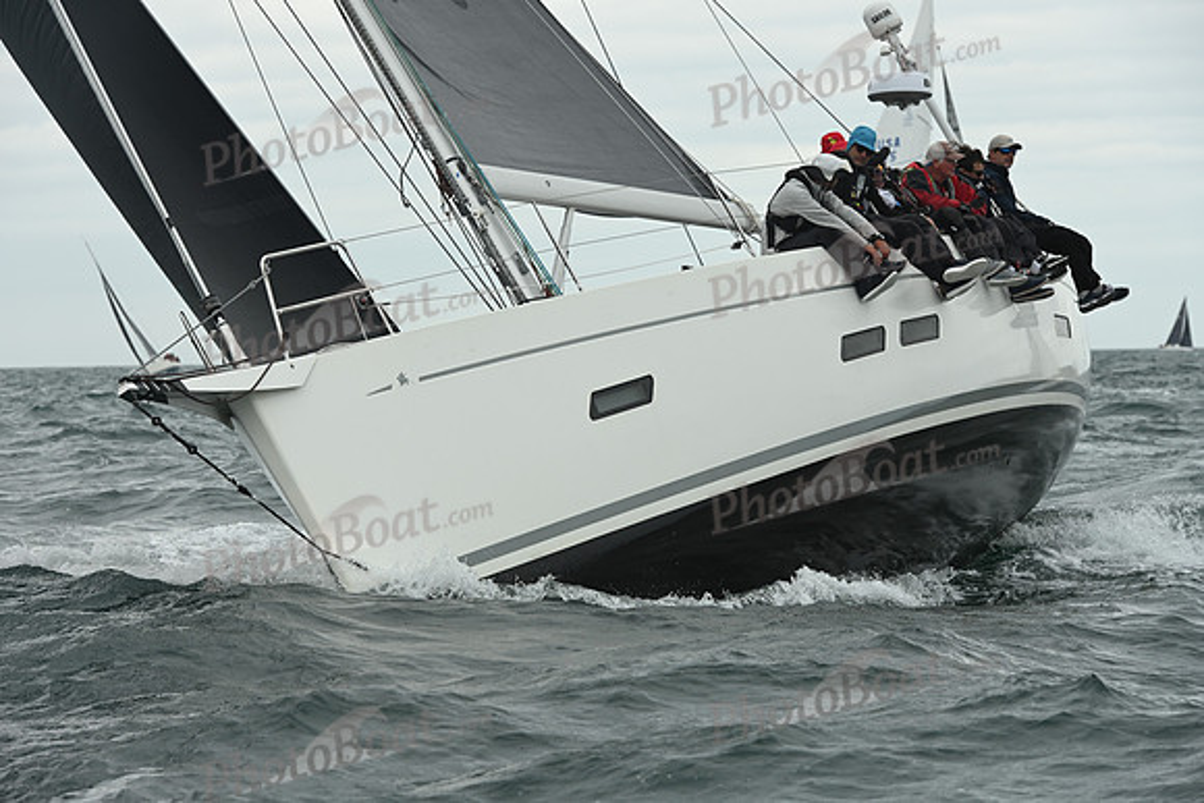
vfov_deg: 9.5
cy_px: 402
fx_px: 4850
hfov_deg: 14.2
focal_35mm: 145
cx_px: 602
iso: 400
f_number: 8
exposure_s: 1/800
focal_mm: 145
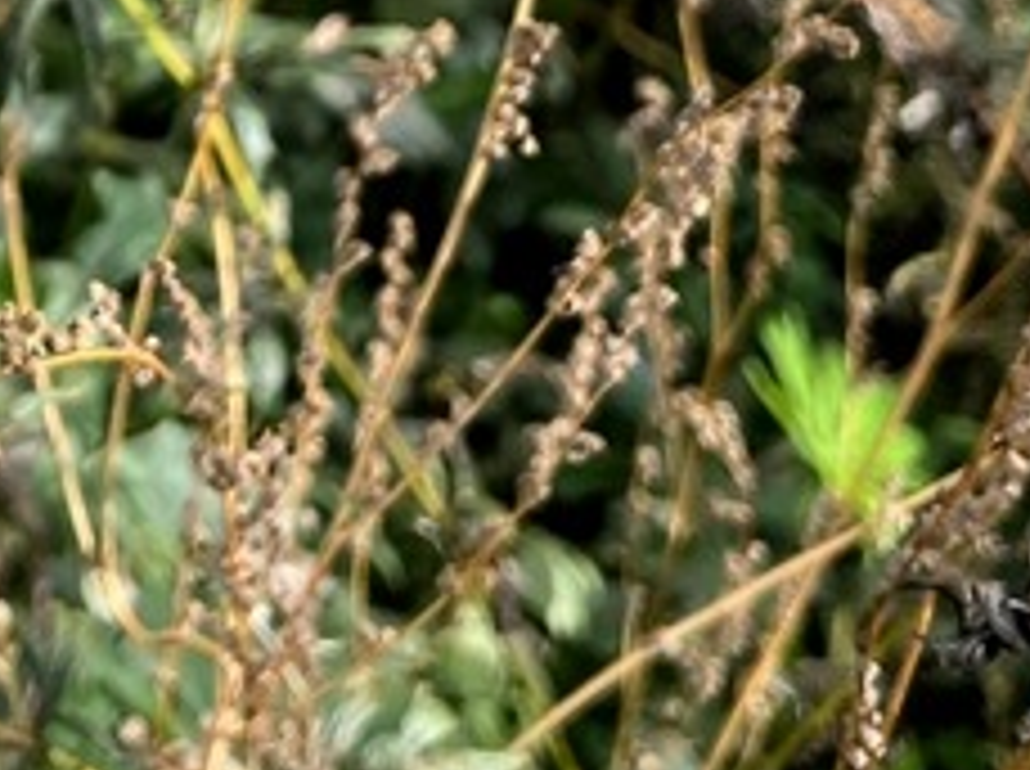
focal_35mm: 91
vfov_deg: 15.1
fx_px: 2703
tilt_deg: -40.6
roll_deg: -14.3
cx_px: -135
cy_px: -360
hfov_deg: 20.5
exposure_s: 1/1147
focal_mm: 5.7
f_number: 1.5
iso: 50
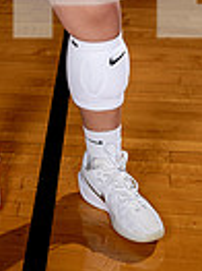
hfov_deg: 12.6
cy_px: -170
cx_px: -6
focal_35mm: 116
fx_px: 904
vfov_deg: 15.3
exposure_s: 1/250
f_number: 8
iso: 100
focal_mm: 35
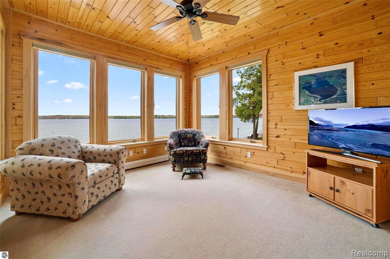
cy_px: 130
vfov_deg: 46.3
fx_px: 303
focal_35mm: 28
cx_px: 195
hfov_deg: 65.5
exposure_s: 1/30
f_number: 11
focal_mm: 28
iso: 800
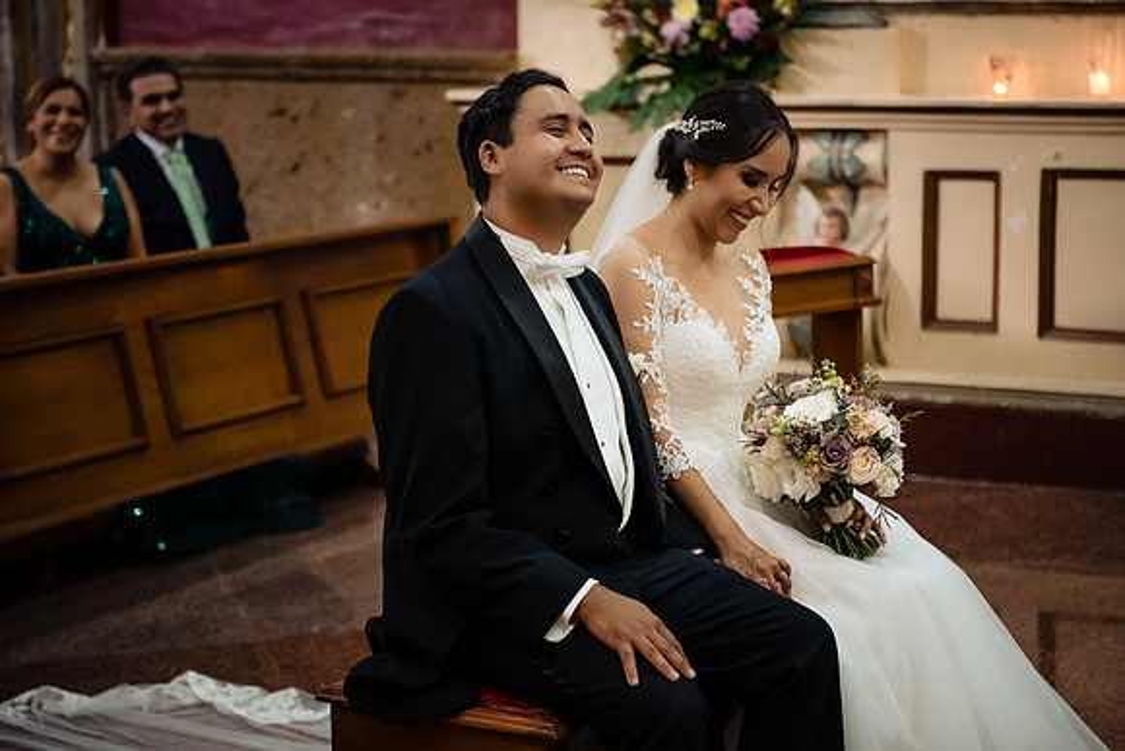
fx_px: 2410
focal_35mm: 77
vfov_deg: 17.7
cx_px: 612
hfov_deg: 26.3
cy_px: 354
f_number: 2.8
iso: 3200
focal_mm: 70
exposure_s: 1/160
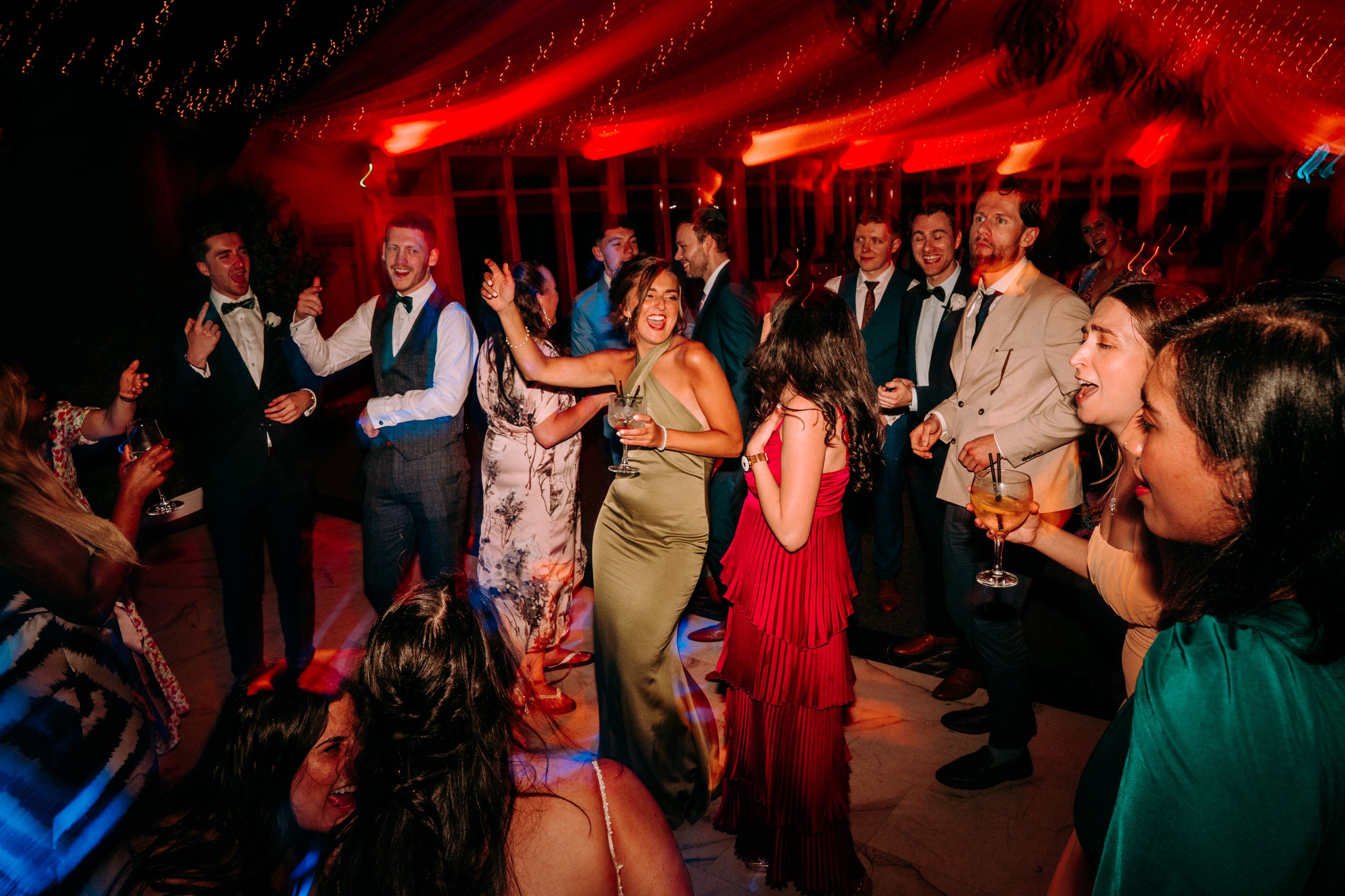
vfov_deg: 51.3
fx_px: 934
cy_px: 448
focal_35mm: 25
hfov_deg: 71.5
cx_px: 672
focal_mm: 25
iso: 640
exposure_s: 1/20
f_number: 9
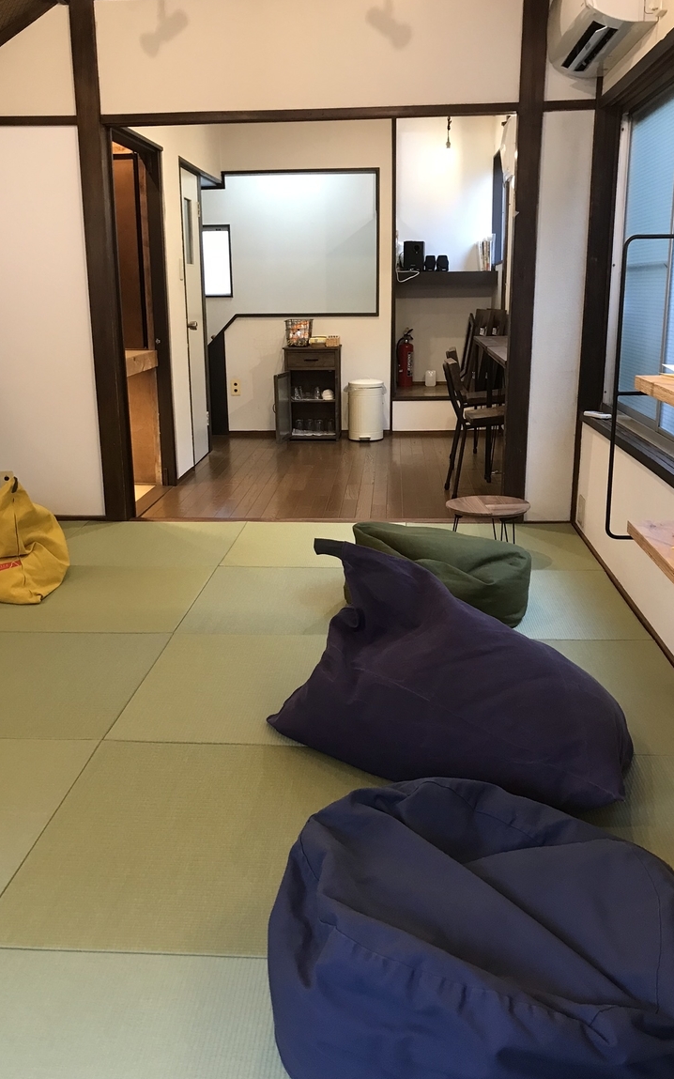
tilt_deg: -14.5
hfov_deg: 40.6
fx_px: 911
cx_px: 327
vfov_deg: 61.2
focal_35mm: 31
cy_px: 532
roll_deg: +0.3
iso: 50
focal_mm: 3.99
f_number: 1.8
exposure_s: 1/17
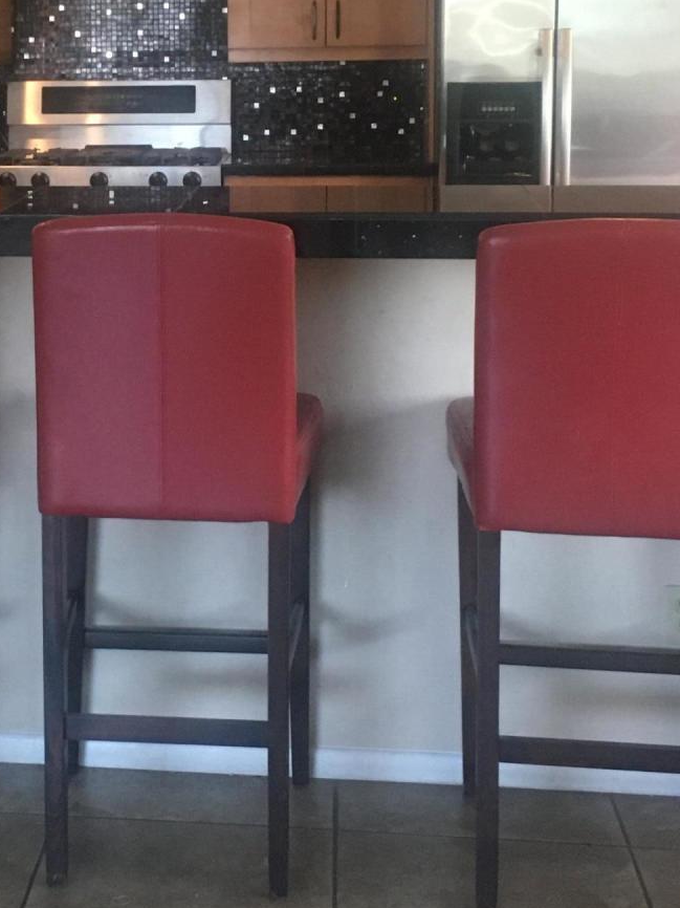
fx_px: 1756
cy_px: 258
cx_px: 108
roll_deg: +2.1
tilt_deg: -8.1
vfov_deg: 28.7
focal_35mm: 67
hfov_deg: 21.6
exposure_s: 1/30
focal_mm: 4.15
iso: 160
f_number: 2.2
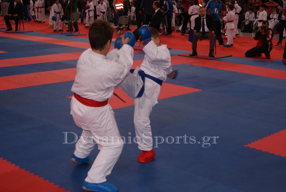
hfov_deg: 37.8
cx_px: 143
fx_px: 418
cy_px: 96
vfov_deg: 25.8
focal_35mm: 52
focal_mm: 35
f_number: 5
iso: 160
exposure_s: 1/100
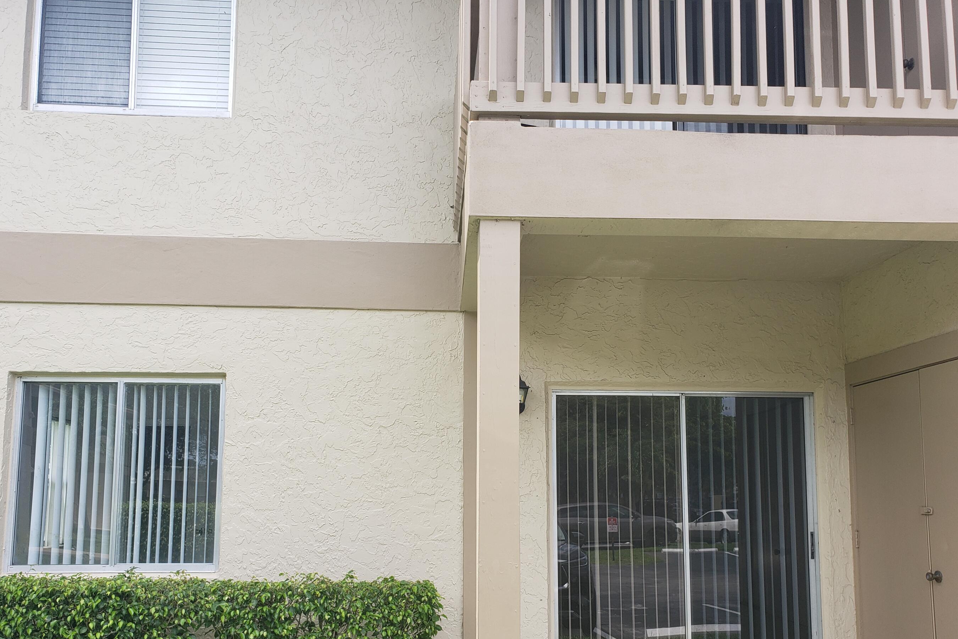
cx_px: 481
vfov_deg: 43.3
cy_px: 397
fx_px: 798
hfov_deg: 61.9
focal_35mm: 30
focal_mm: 4.3
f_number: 2.4
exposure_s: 1/301
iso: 50
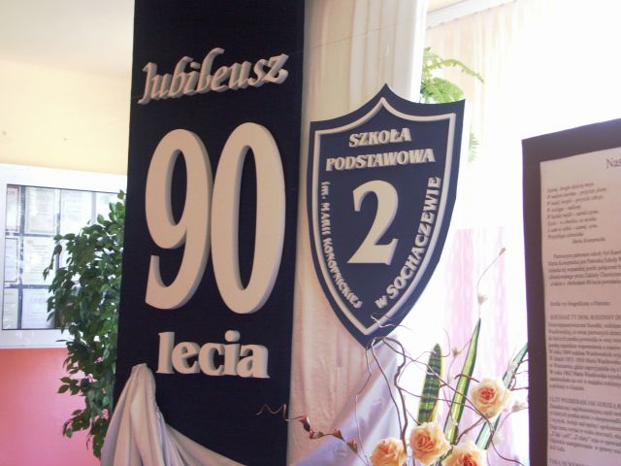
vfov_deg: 26.1
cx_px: 310
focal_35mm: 56
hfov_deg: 34.3
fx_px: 1005
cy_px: 233
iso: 200
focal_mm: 14.33
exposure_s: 1/8
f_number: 3.2
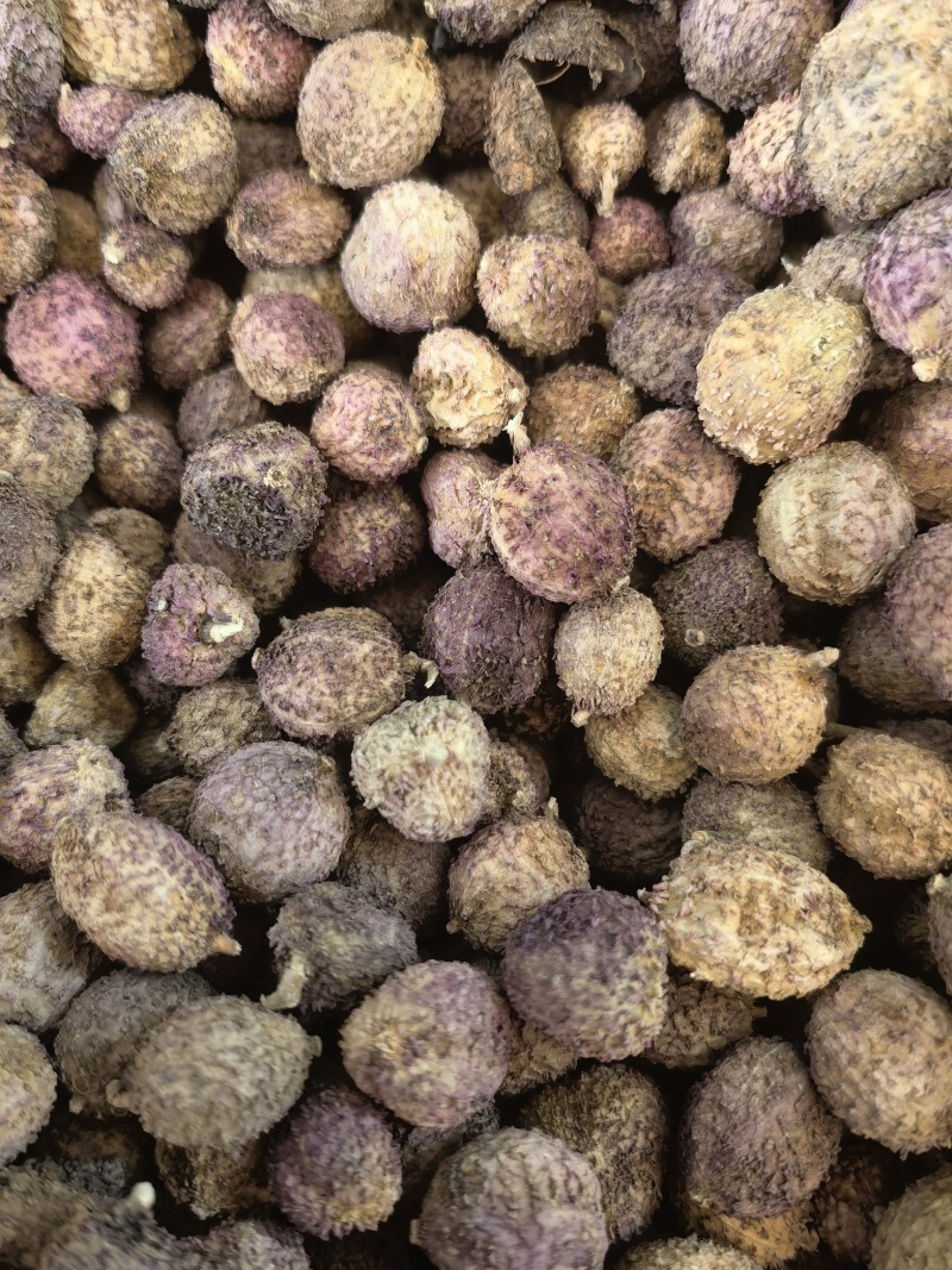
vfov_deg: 65.3
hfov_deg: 51.3
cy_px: 635
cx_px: 476
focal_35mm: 27
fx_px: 990
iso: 640
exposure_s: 1/25
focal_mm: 5.54
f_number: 1.8
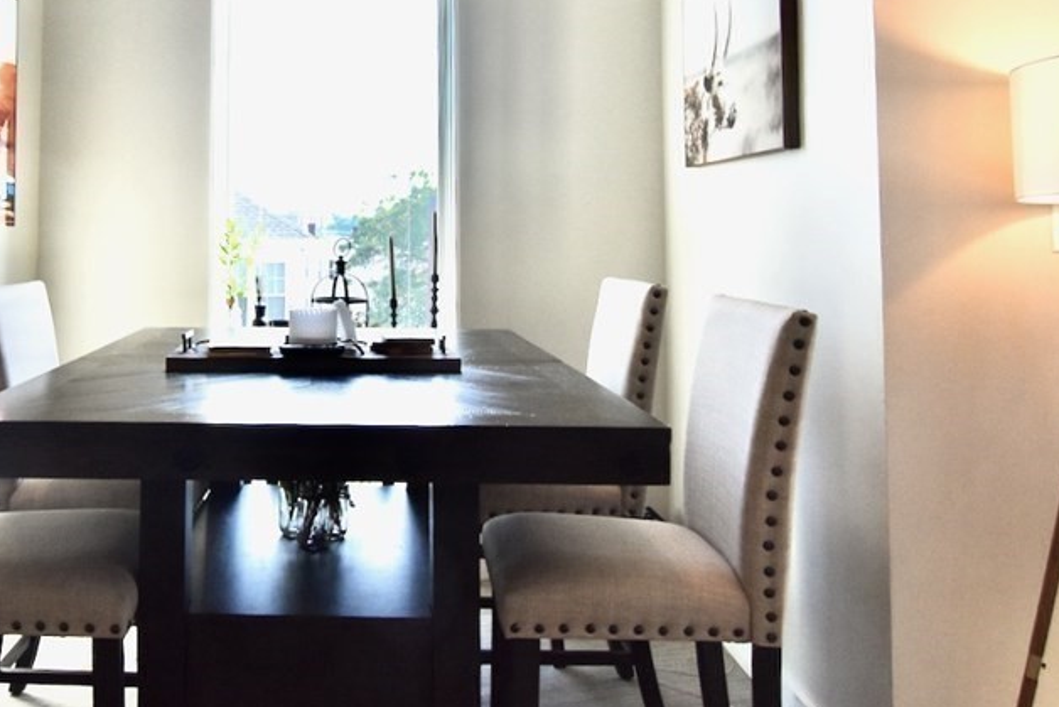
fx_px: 936
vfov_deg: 40.0
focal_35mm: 32
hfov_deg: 57.2
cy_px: 159
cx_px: 324
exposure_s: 1/250
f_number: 8
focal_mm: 13
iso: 800
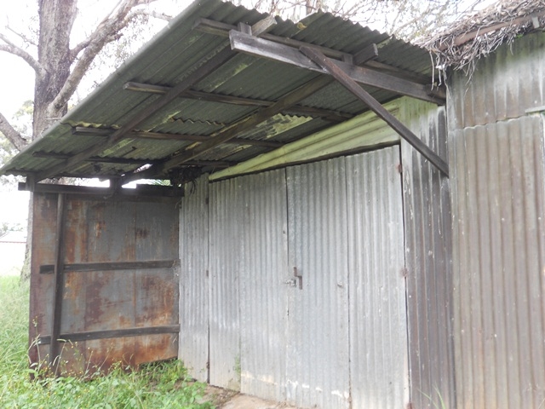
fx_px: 598
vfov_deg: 37.7
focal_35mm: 38
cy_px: 204
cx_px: 272
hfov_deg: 49.0
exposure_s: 1/40
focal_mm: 6.9
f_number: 3.9
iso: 80
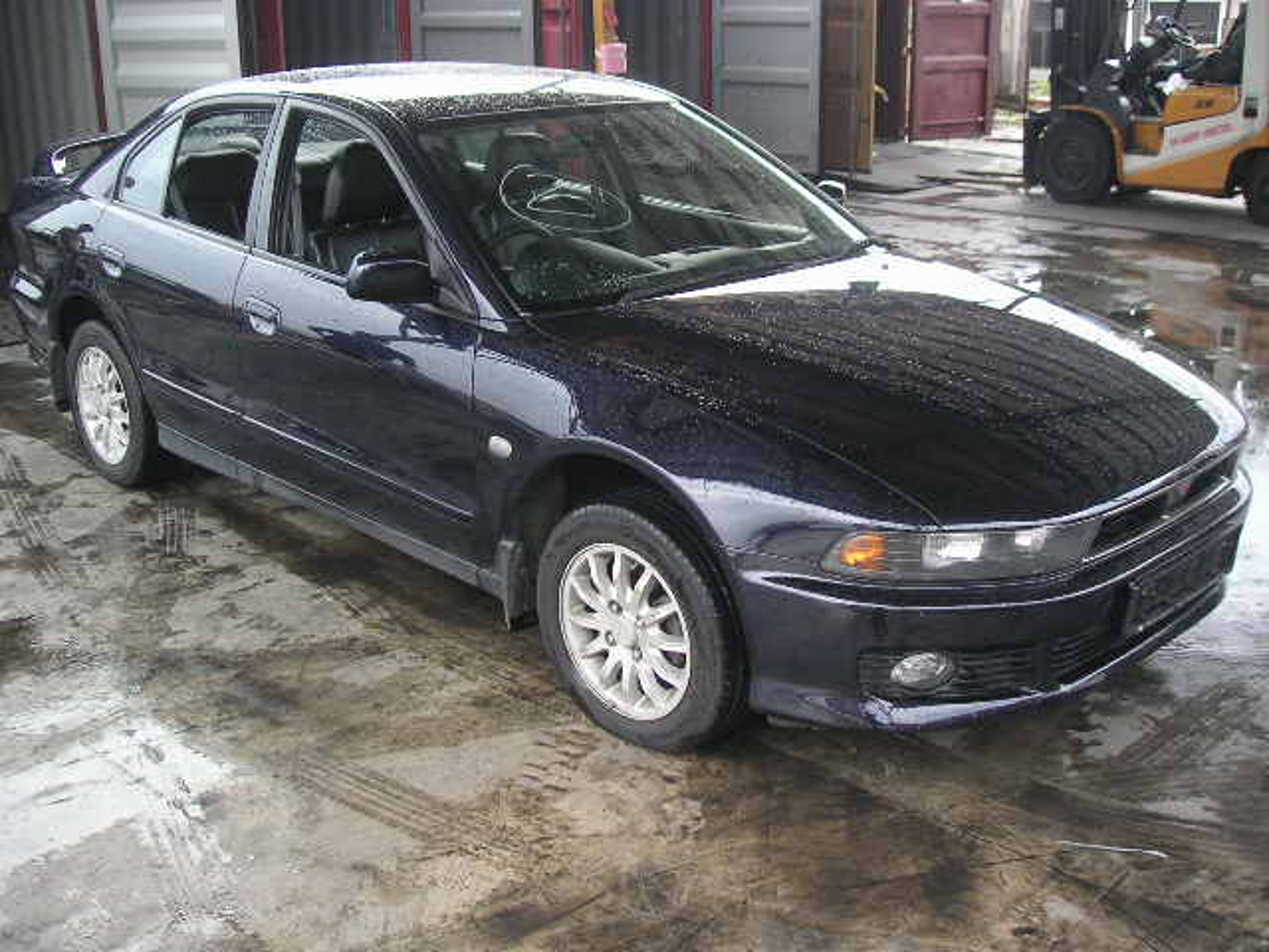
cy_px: 476
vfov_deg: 37.7
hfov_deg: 49.0
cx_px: 634
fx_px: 1393
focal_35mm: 38
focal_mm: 6
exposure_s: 1/45
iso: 80
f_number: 2.8
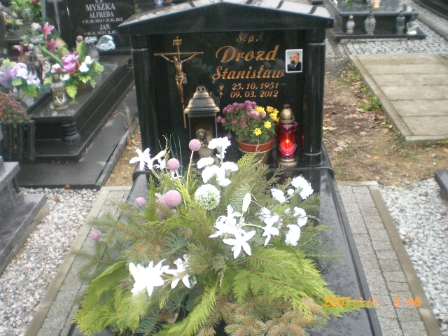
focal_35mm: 38
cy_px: 168
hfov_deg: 49.0
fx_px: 492
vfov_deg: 37.7
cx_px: 224
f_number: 3.1
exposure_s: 1/100
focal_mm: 6.3
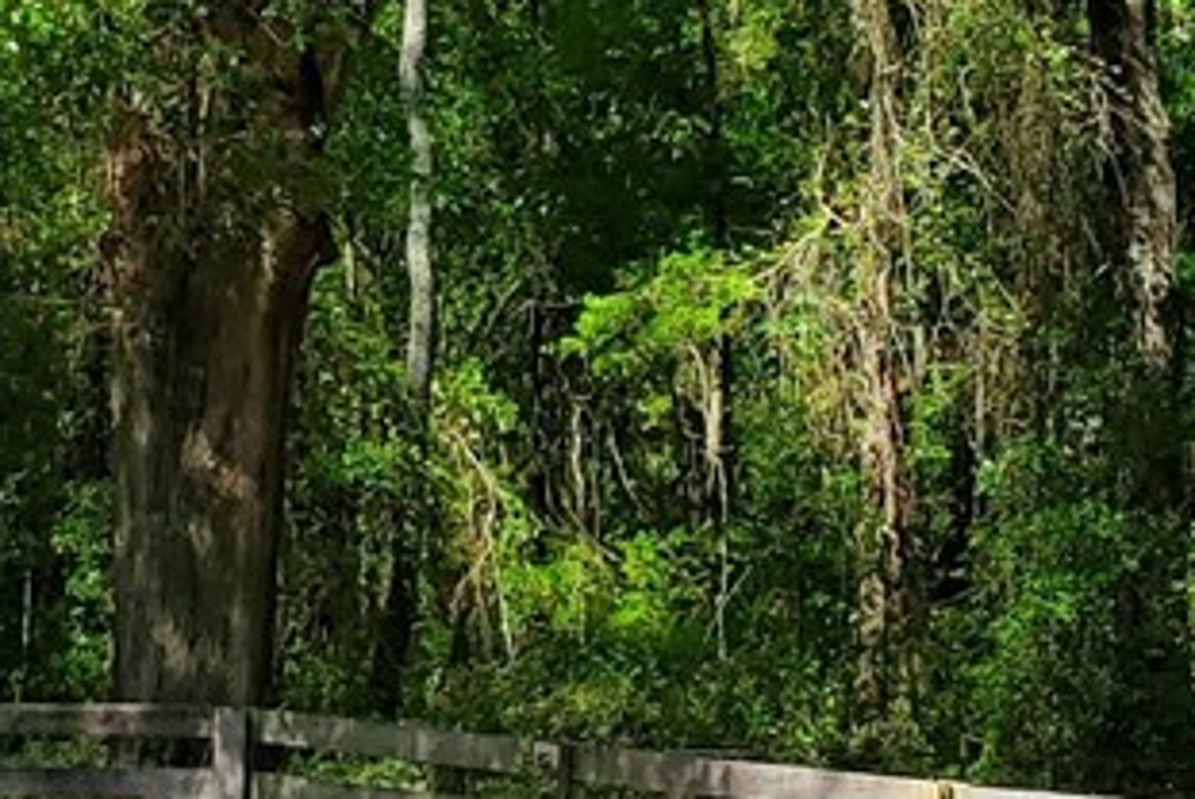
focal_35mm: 139
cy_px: 173
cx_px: 388
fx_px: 4618
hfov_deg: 14.7
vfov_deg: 9.9
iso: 50
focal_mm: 4.3
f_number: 2.4
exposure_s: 1/1052
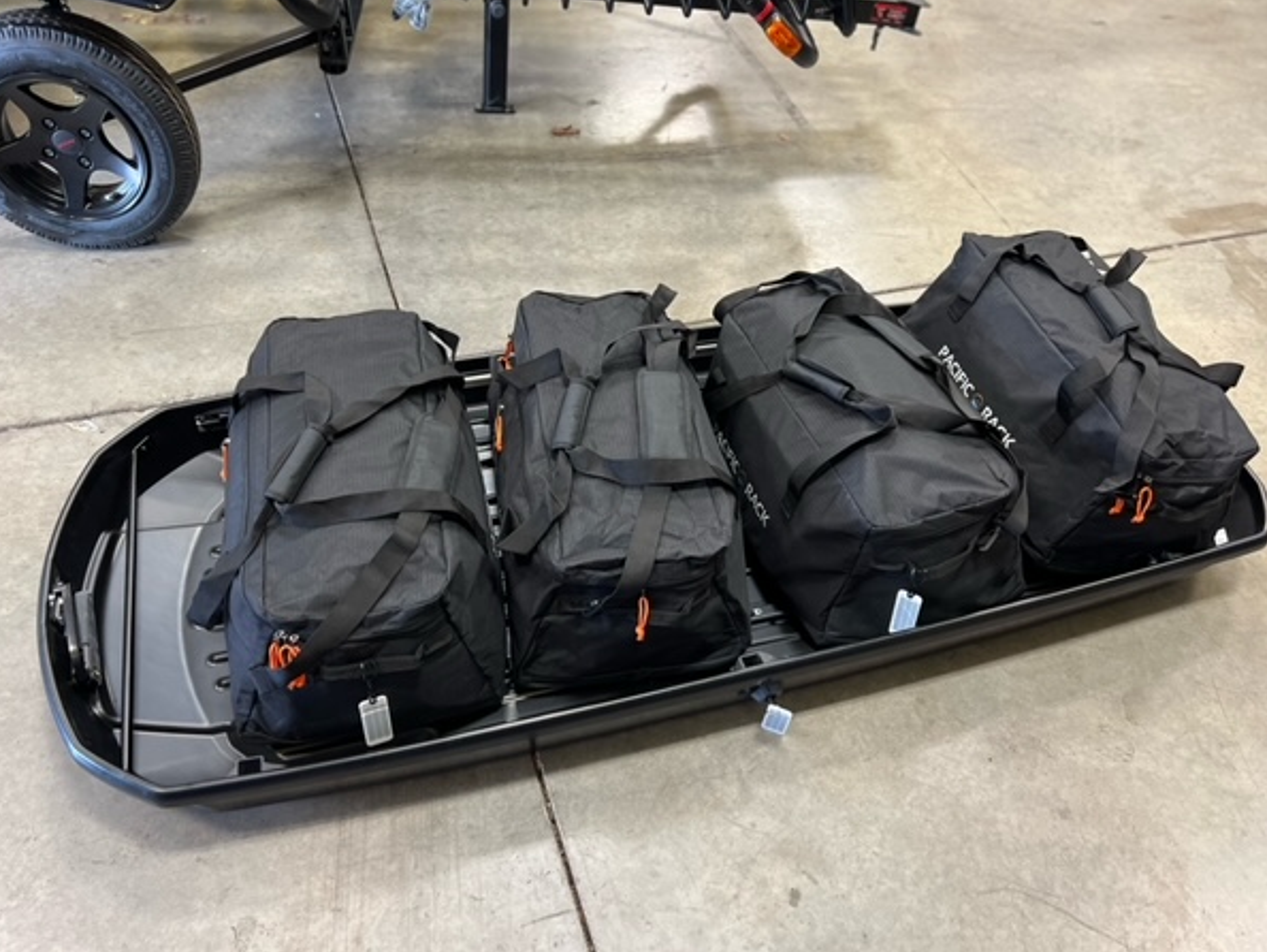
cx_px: 621
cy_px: 478
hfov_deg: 63.4
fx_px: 1025
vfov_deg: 49.8
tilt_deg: -46.4
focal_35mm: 28
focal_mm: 5.7
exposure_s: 1/60
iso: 200
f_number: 1.5
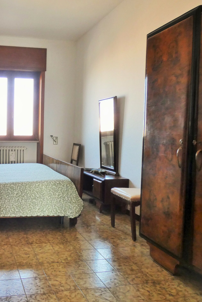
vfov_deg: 65.5
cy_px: 150
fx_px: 236
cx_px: 16
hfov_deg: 42.2
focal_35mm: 28
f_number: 2.8
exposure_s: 1/60
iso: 160
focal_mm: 3.6
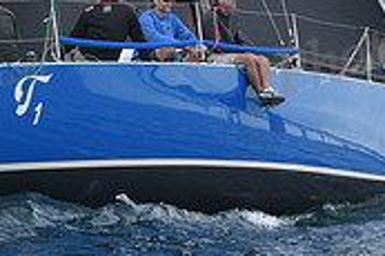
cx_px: 162
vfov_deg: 5.8
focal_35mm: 235
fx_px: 2511
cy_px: -48
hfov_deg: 8.8
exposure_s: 1/800
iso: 400
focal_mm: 70
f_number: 3.5
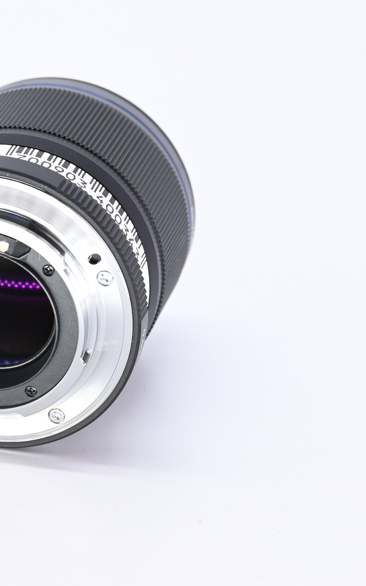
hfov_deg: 7.5
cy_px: 294
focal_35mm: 175
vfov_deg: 12.0
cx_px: 9
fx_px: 2793
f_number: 9
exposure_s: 1/125
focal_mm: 76
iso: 500
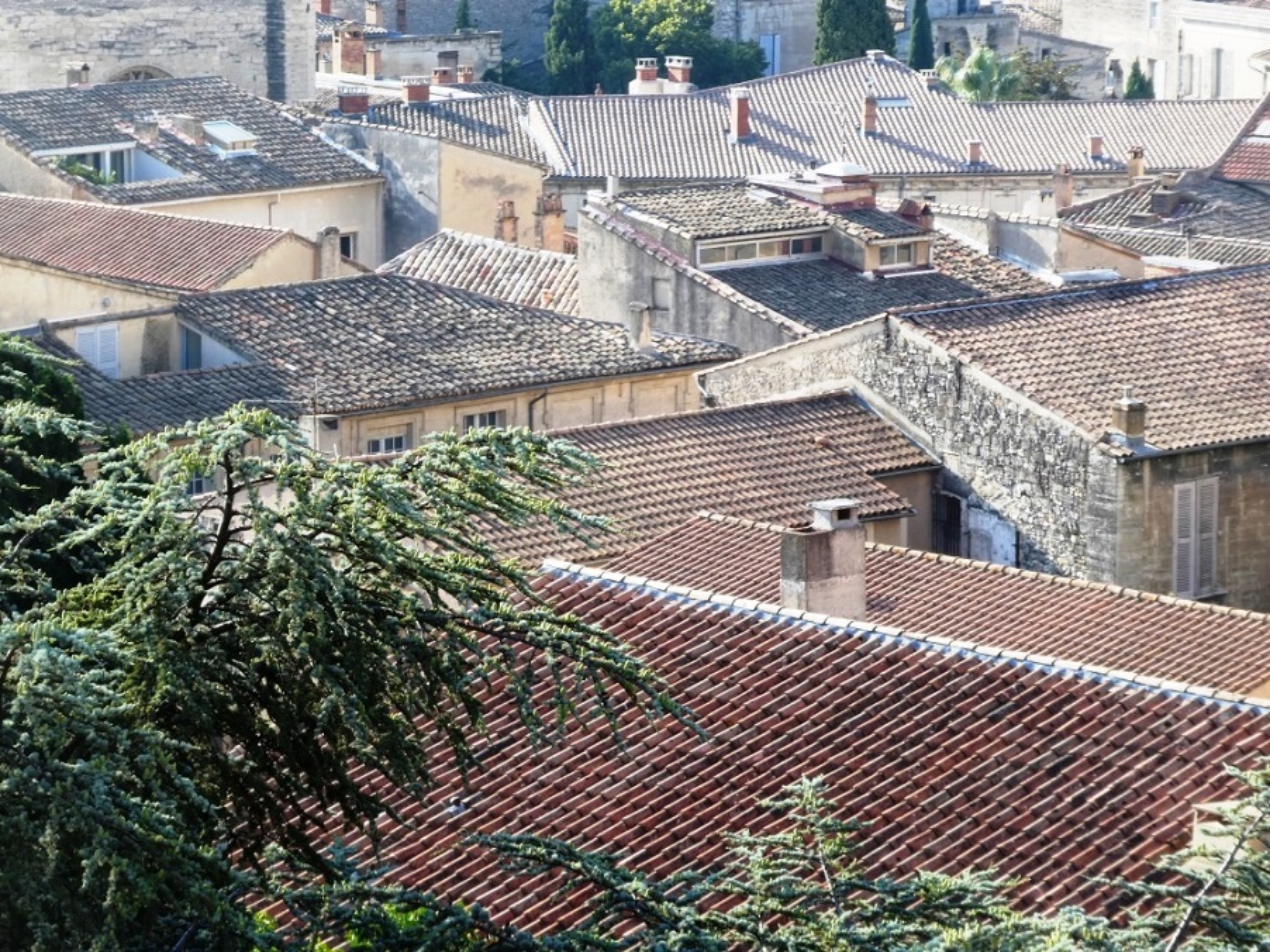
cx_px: 635
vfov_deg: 11.0
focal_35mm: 135
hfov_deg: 14.6
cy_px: 476
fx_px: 4952
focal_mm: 24.2
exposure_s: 1/125
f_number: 5.3
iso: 80
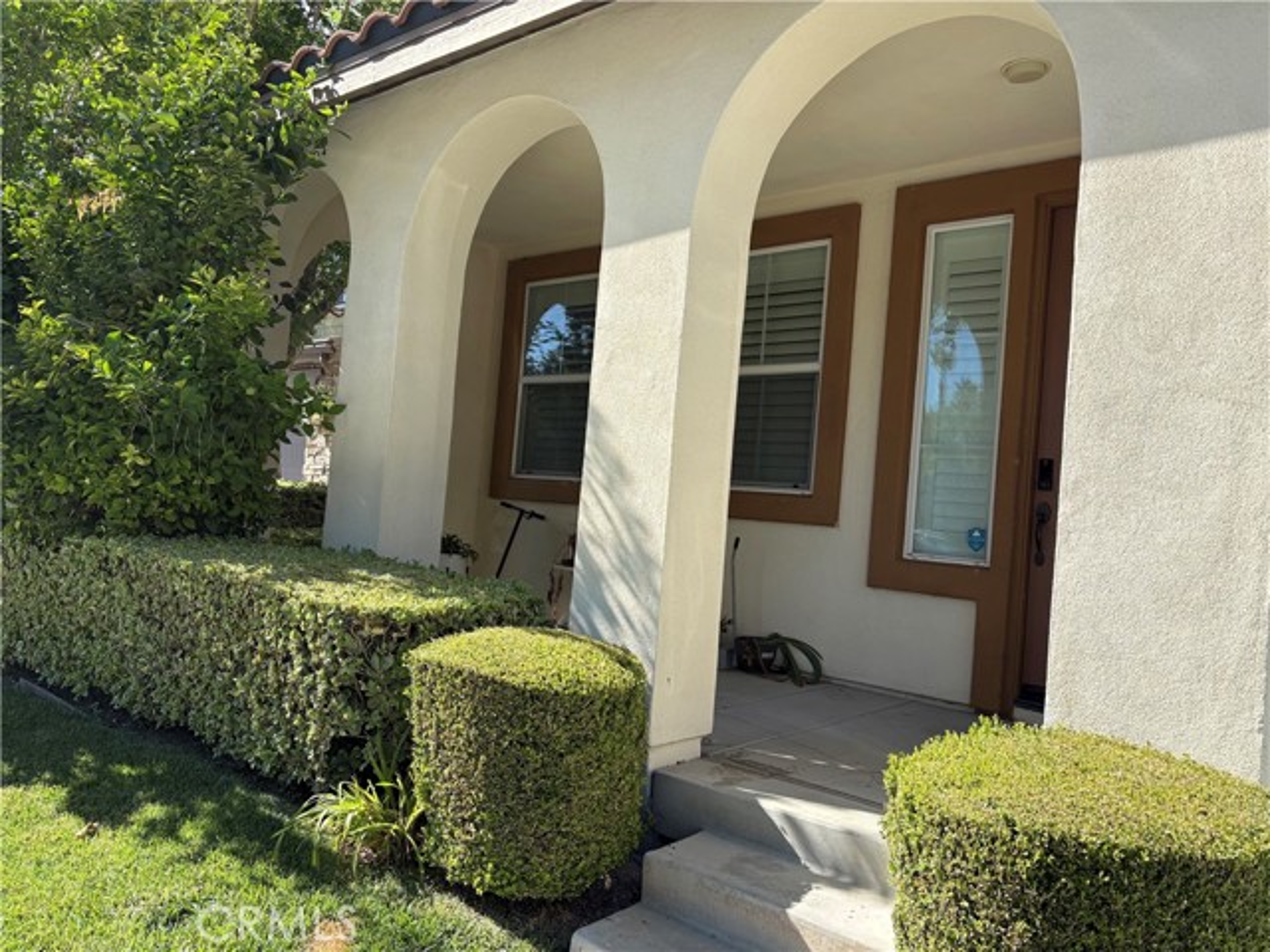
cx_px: 635
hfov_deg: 67.3
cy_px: 476
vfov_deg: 53.1
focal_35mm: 26
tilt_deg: +2.9
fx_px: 954
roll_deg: -3.8
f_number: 1.6
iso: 50
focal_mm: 5.96
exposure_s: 1/1217
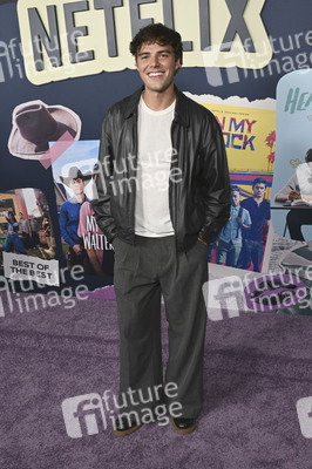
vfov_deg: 54.5
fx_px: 456
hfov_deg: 37.8
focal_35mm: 35
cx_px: 156
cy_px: 234
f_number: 6.3
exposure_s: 1/250
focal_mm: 35
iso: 1250
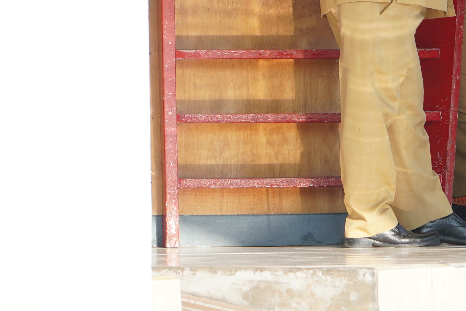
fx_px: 6337
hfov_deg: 4.2
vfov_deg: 2.8
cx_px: 428
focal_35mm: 490
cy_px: -129
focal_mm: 105
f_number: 5.6
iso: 200
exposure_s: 1/320
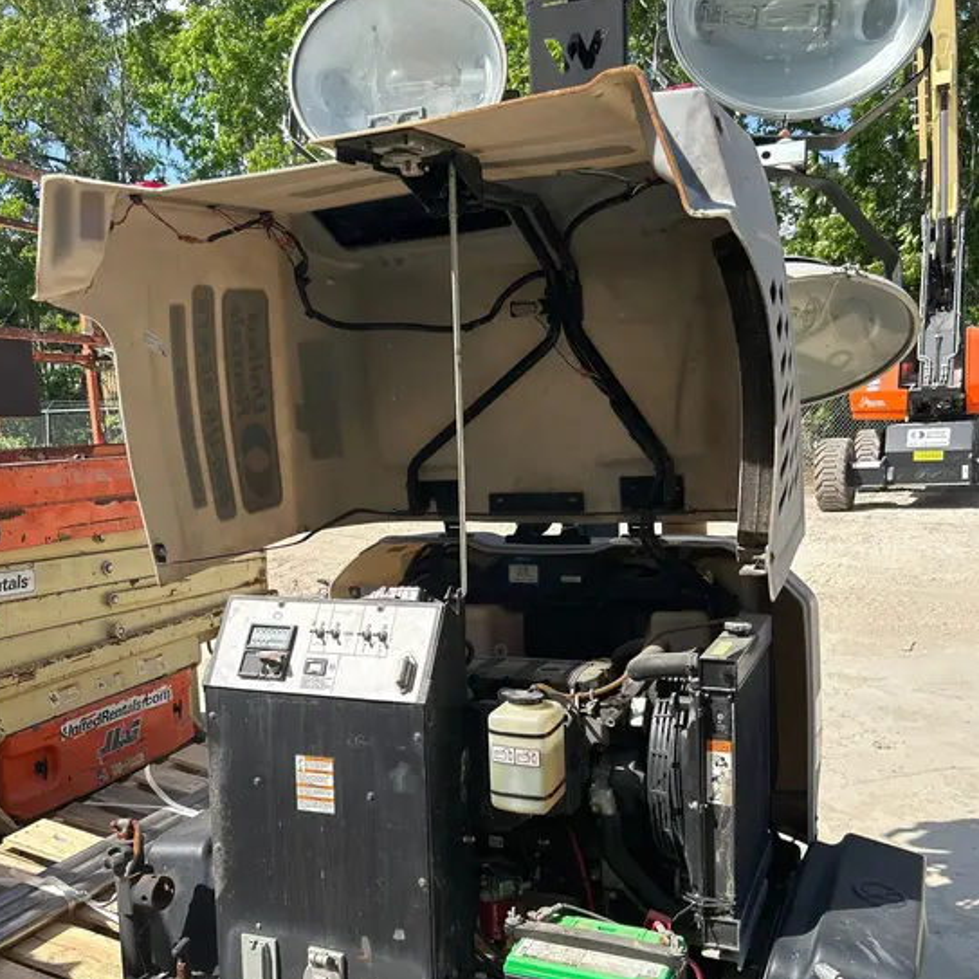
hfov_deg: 52.5
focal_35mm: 31
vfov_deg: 52.3
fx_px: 992
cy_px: 571
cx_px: 485
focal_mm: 5.7
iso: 50
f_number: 1.5
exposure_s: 1/1808
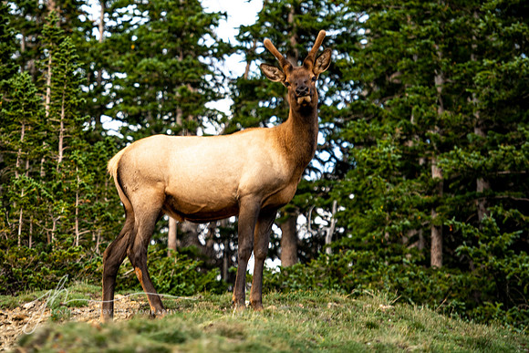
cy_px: 119
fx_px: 3083
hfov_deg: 9.8
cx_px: 178
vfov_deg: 6.6
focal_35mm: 210
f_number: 2.8
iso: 64
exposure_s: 1/100
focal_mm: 150
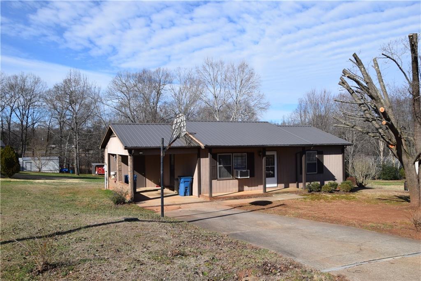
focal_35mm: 32
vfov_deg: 41.7
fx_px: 368
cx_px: 210
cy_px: 140
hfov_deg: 59.5
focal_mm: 21
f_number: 9
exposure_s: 1/320
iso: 200
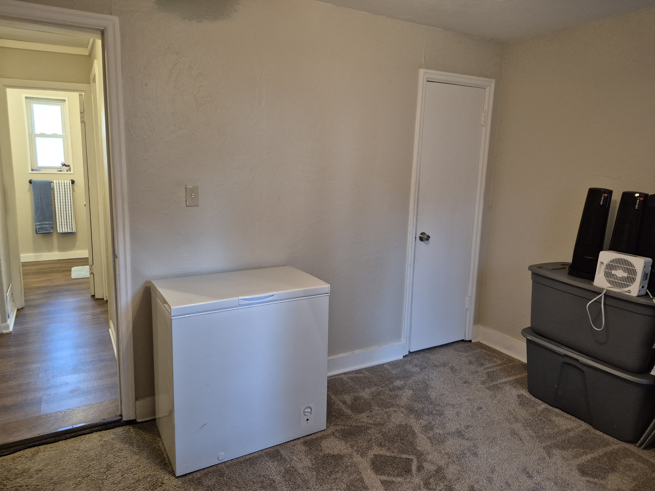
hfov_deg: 73.9
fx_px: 435
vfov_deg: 58.9
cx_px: 328
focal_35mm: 23
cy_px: 246
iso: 800
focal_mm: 5.4
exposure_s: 1/120
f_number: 1.8
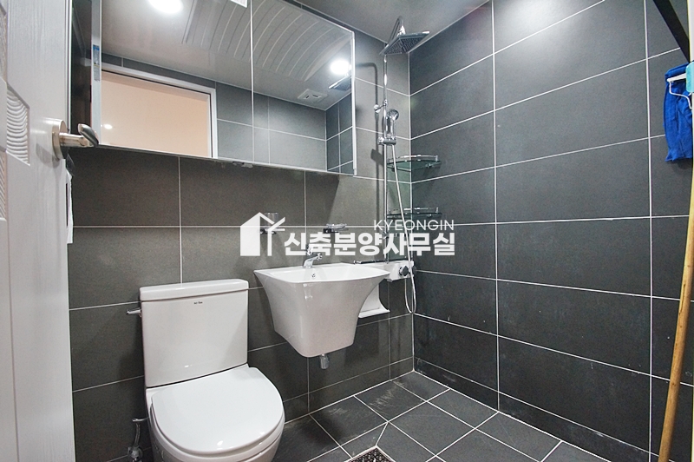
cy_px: 231
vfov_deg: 72.0
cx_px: 347
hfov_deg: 95.0
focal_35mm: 16
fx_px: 318
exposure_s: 1/25
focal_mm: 11
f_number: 7.1
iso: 1600
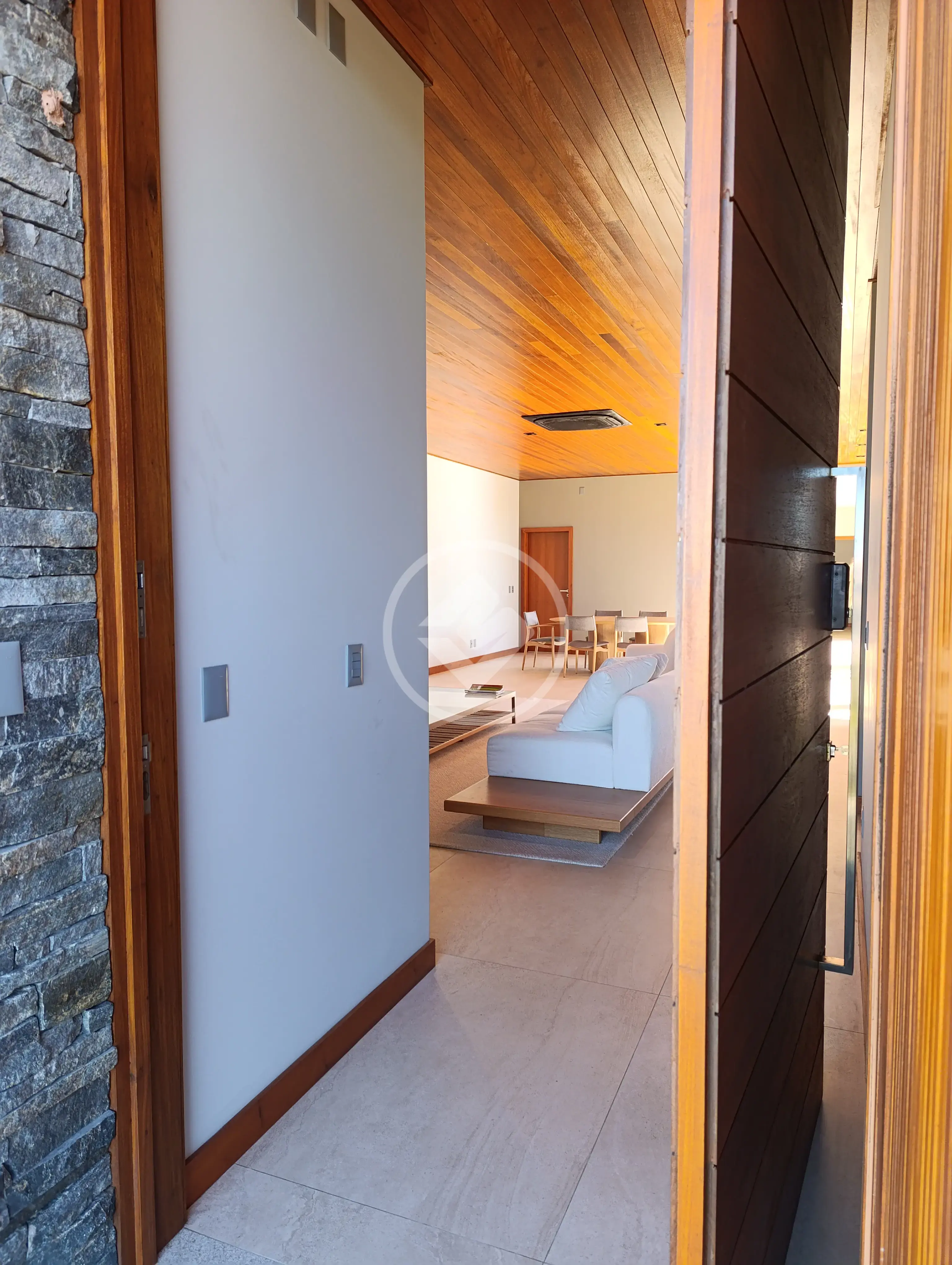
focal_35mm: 23
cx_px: 476
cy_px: 632
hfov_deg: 59.0
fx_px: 841
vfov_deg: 73.8
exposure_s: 1/120
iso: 250
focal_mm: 6.14
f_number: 1.6
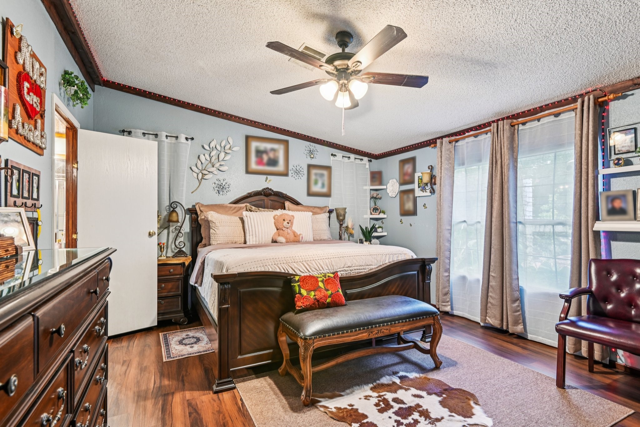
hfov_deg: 90.0
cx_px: 320
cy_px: 214
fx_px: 320
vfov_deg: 67.4
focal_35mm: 18
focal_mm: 18
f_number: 8
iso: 400
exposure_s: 1/2.5
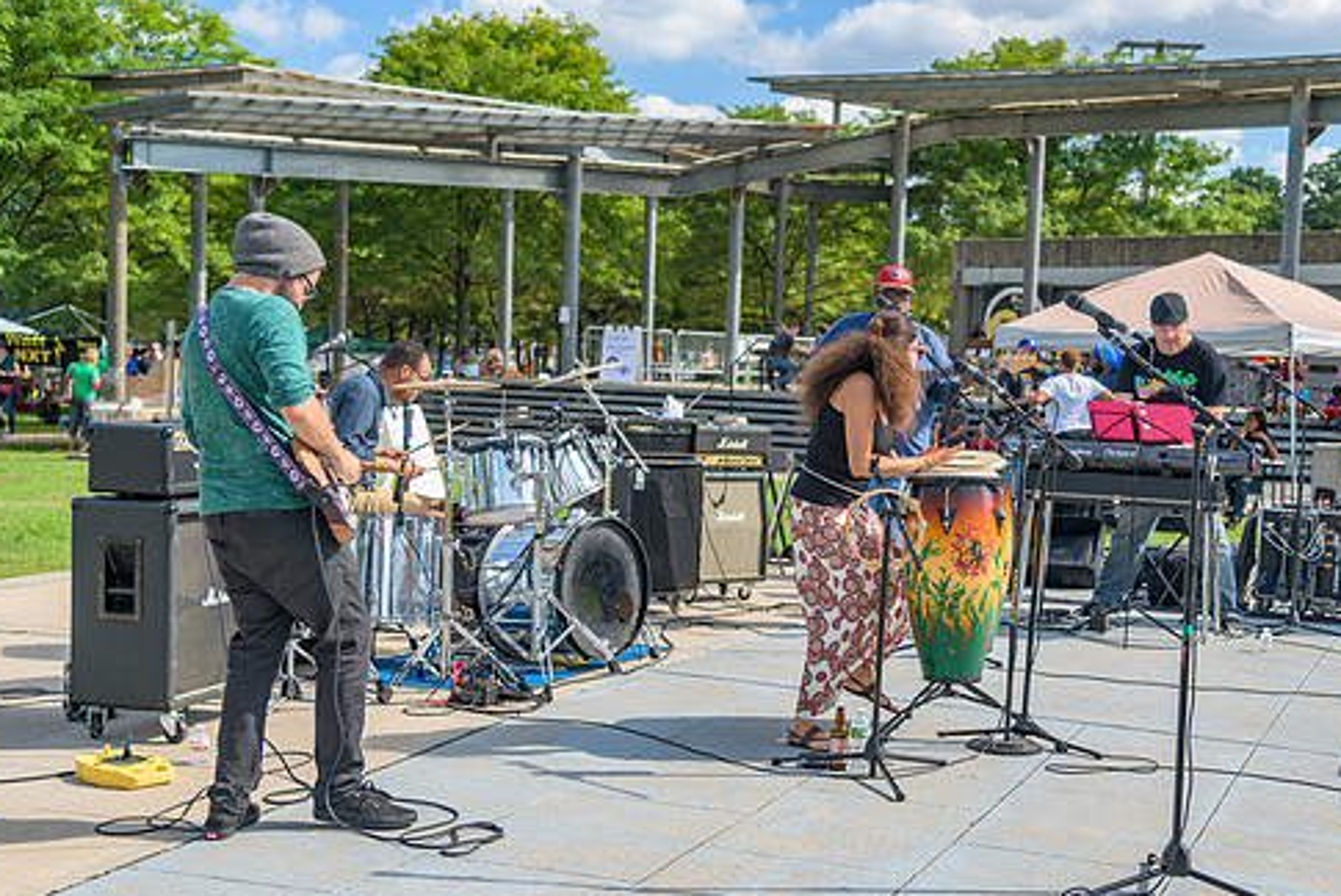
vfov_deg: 24.6
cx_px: 763
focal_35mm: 55
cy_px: 477
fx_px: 2050
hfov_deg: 36.2
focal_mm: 46
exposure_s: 1/200
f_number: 4
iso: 64
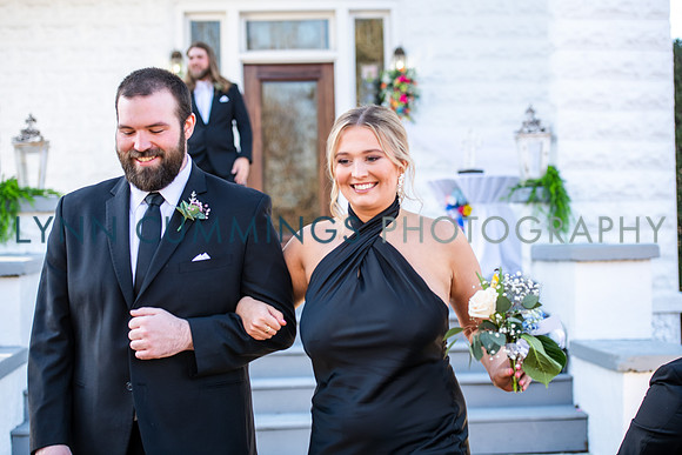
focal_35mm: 70
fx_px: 1326
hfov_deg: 28.8
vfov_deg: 19.5
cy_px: 228
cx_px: 341
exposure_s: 1/250
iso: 200
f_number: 3.5
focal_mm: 70
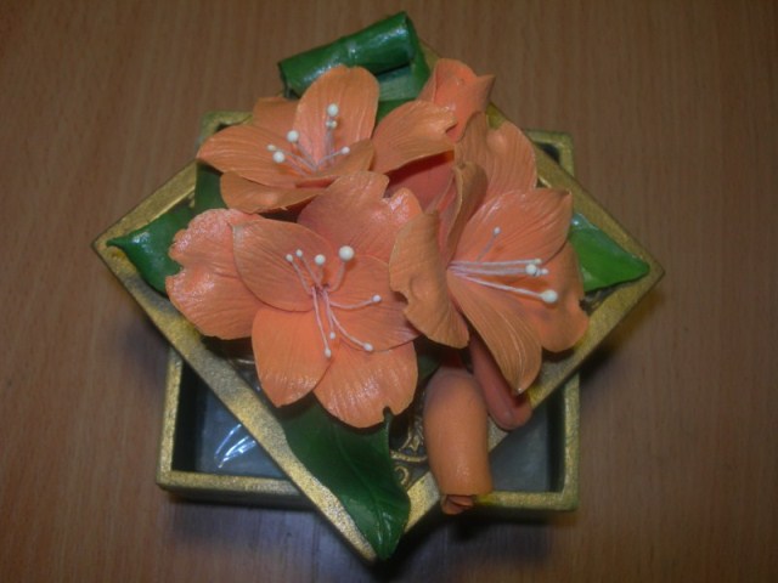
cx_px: 389
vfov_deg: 37.7
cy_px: 292
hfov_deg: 49.0
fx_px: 854
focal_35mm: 38
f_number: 4.8
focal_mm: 7.8
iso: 50
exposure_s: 1/60.1
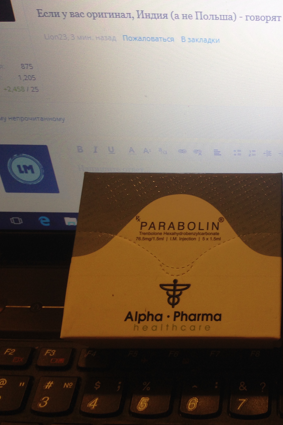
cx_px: 282
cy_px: 213
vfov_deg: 42.7
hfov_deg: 27.6
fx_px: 542
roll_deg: -0.3
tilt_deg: -44.0
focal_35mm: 46
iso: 50
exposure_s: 1/24
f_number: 2.4
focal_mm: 4.12
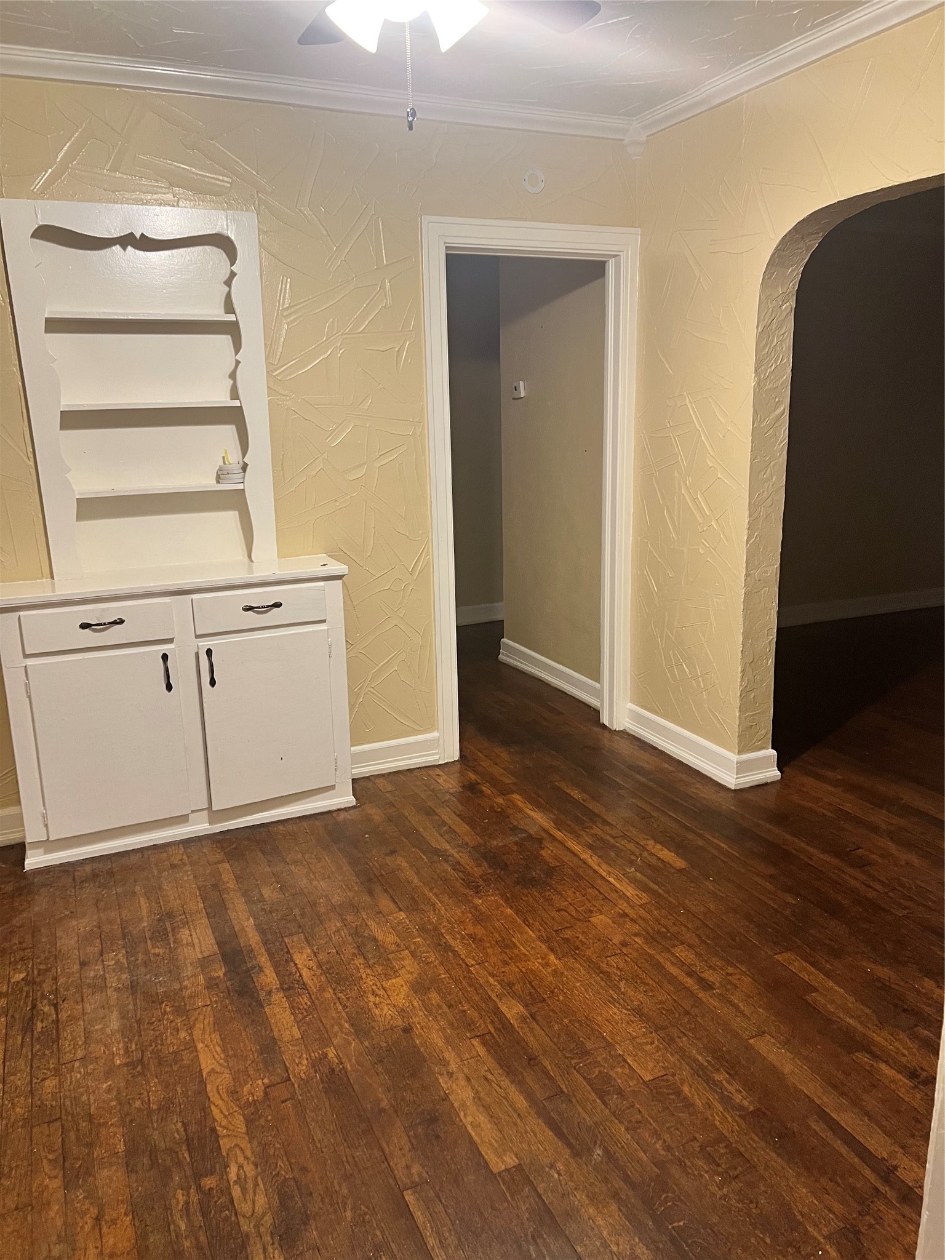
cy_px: 630
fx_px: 946
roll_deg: +0.2
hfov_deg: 53.1
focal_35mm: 26
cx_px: 472
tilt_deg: -9.7
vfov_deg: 67.3
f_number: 1.5
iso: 160
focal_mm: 5.7
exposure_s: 1/60
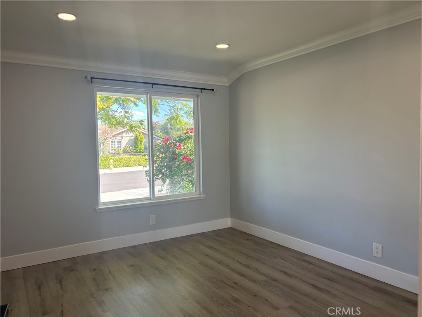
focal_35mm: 26
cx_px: 211
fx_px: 317
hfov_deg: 67.3
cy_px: 158
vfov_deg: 53.1
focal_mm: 5.96
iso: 80
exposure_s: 1/120
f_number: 1.6
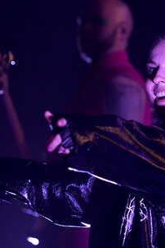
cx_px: 100
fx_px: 1409
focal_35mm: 205
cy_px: 124
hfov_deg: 6.7
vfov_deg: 10.0
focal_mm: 135
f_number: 3.5
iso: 2000
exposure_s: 1/1000
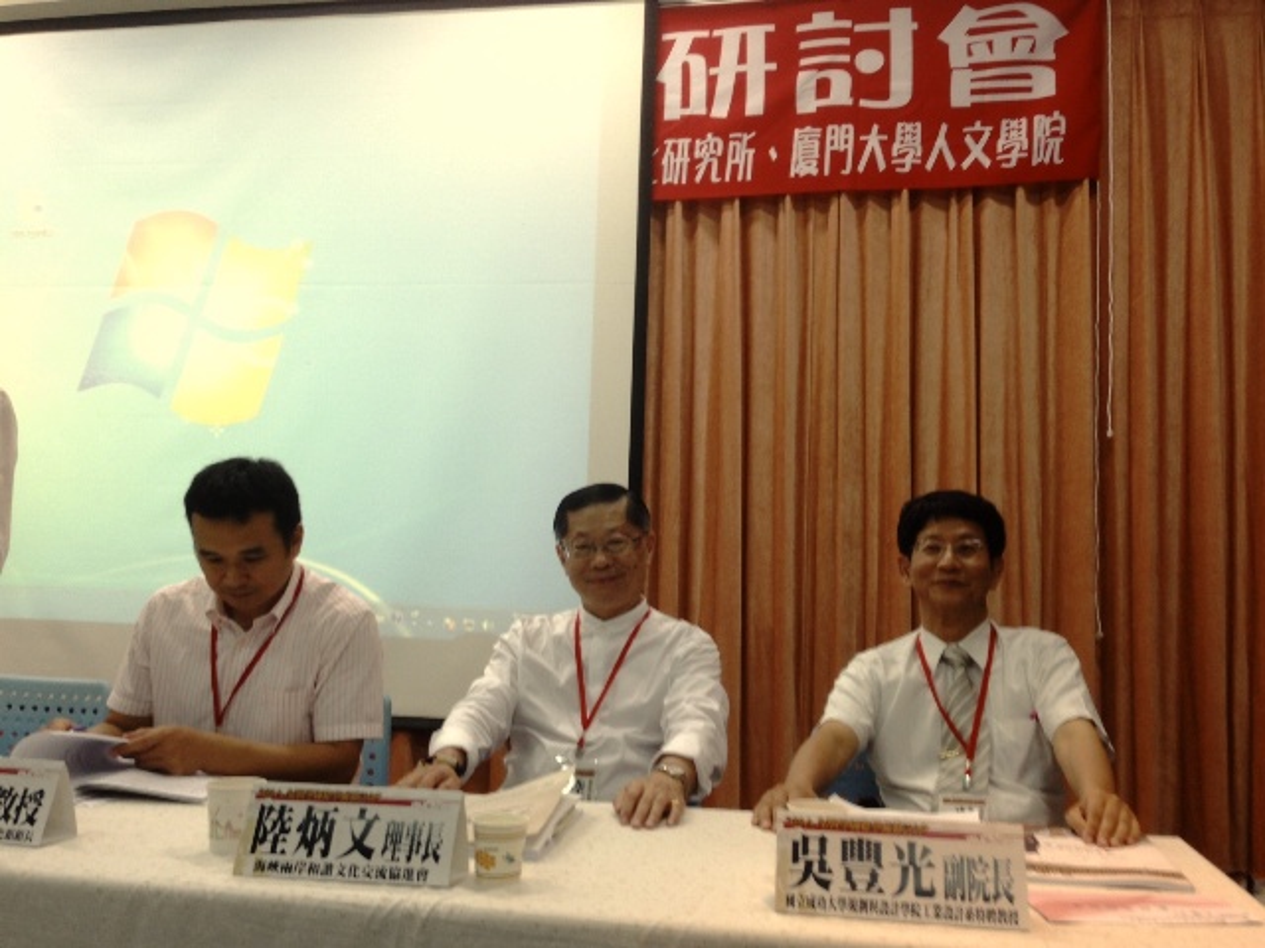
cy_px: 474
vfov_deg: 42.9
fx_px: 1206
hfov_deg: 55.4
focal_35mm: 33
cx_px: 632
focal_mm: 4.13
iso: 50
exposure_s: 1/20
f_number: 2.4
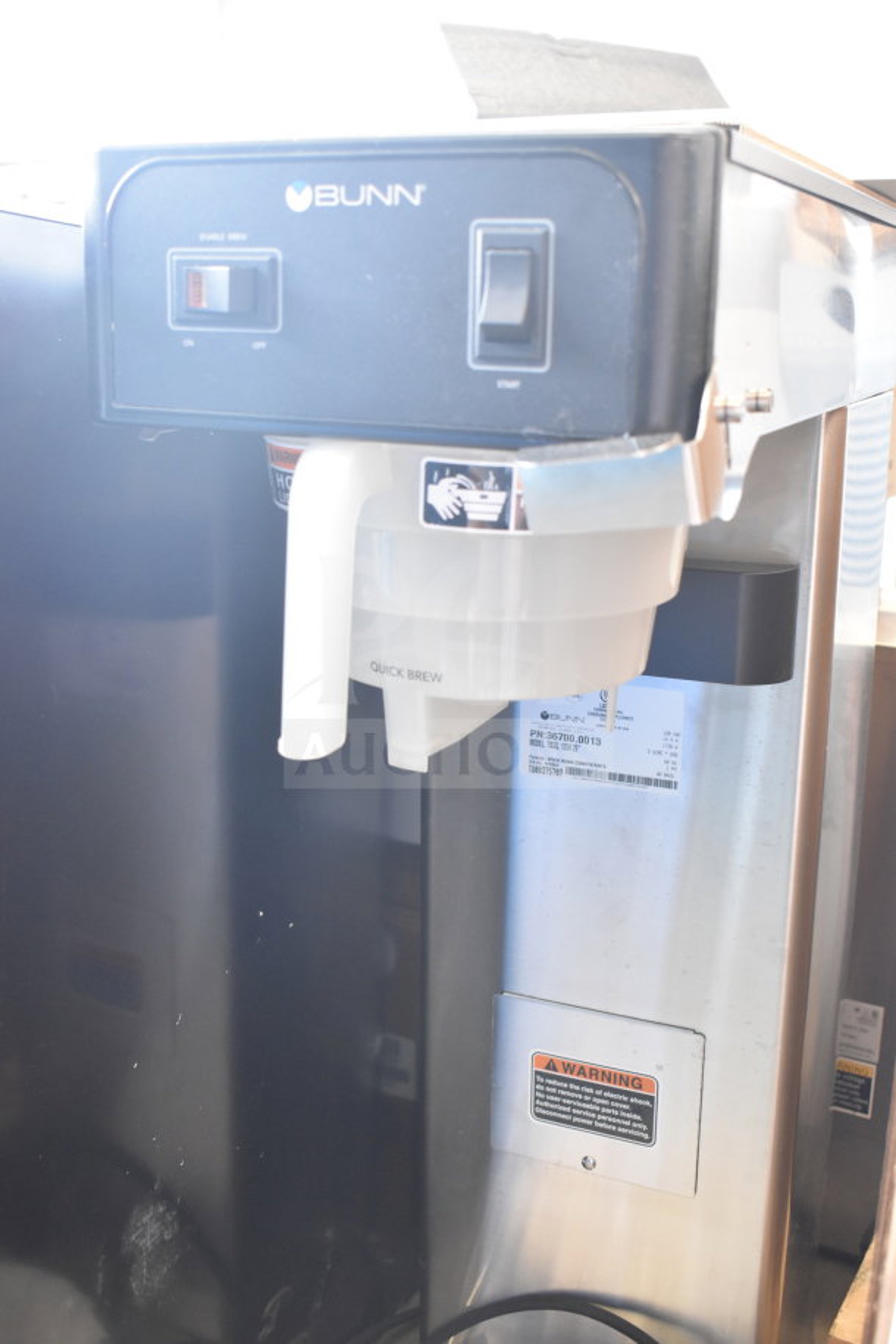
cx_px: 448
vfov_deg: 51.3
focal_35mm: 38
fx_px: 1400
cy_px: 672
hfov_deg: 35.5
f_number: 4
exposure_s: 1/40
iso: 2000
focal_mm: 25
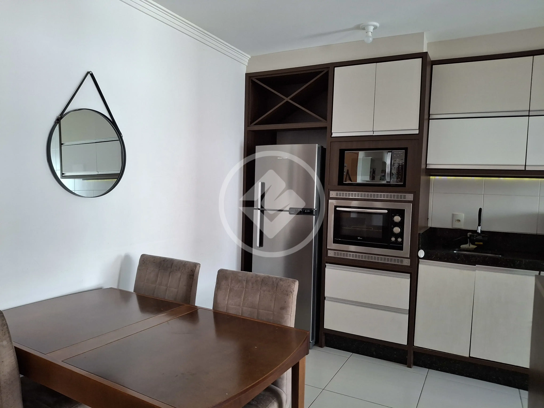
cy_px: 204
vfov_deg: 54.9
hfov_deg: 69.4
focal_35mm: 25
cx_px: 272
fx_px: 393
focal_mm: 4.69
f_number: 1.8
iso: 200
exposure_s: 1/120
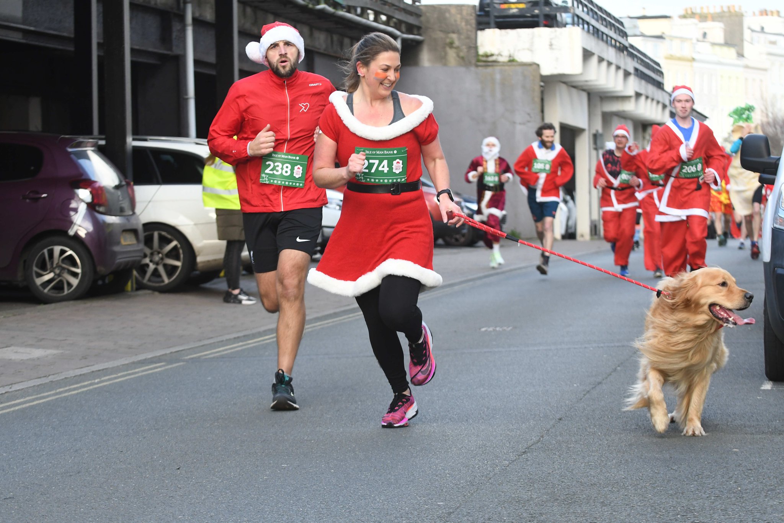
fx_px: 2613
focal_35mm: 120
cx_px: 392
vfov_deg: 11.4
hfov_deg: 17.1
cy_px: 262
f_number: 8
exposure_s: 1/640
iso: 1000
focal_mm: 80
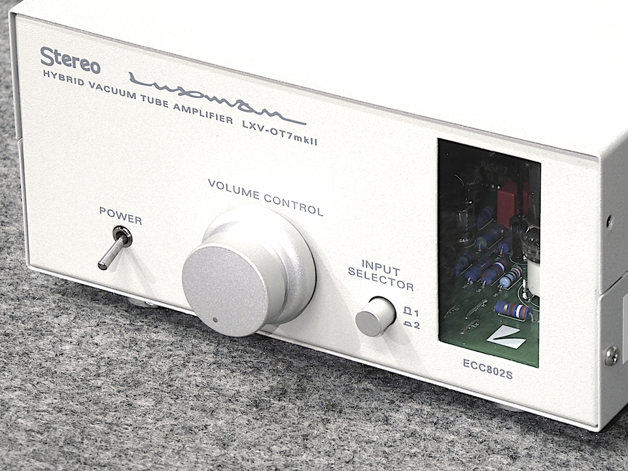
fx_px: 3882
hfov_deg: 9.2
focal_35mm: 214
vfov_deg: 6.9
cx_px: 314
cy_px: 236
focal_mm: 38.4
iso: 200
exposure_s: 1/8
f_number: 5.6
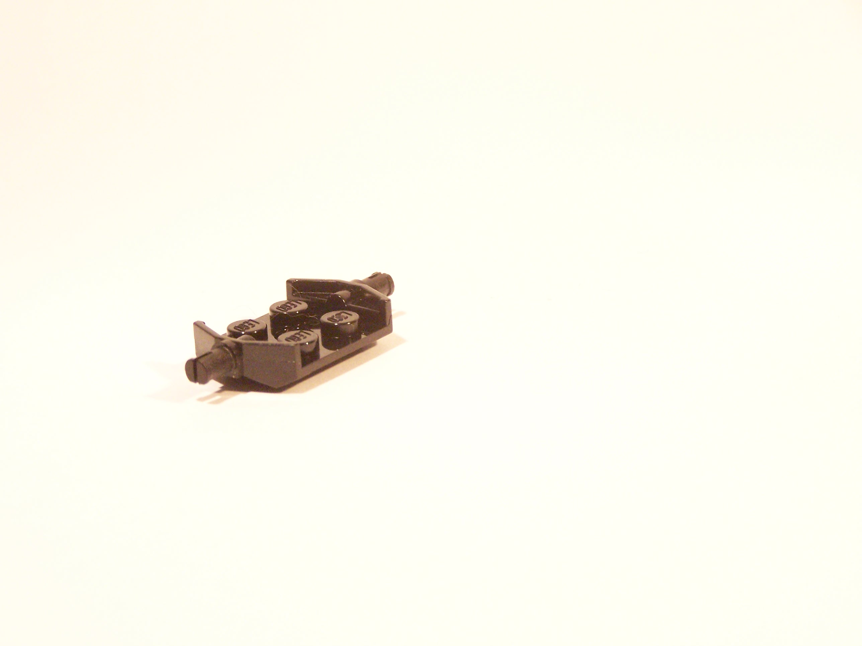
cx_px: 431
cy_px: 323
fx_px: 2615
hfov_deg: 18.7
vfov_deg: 14.1
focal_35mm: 105
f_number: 3.2
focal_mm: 17.5
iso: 400
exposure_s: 1/45
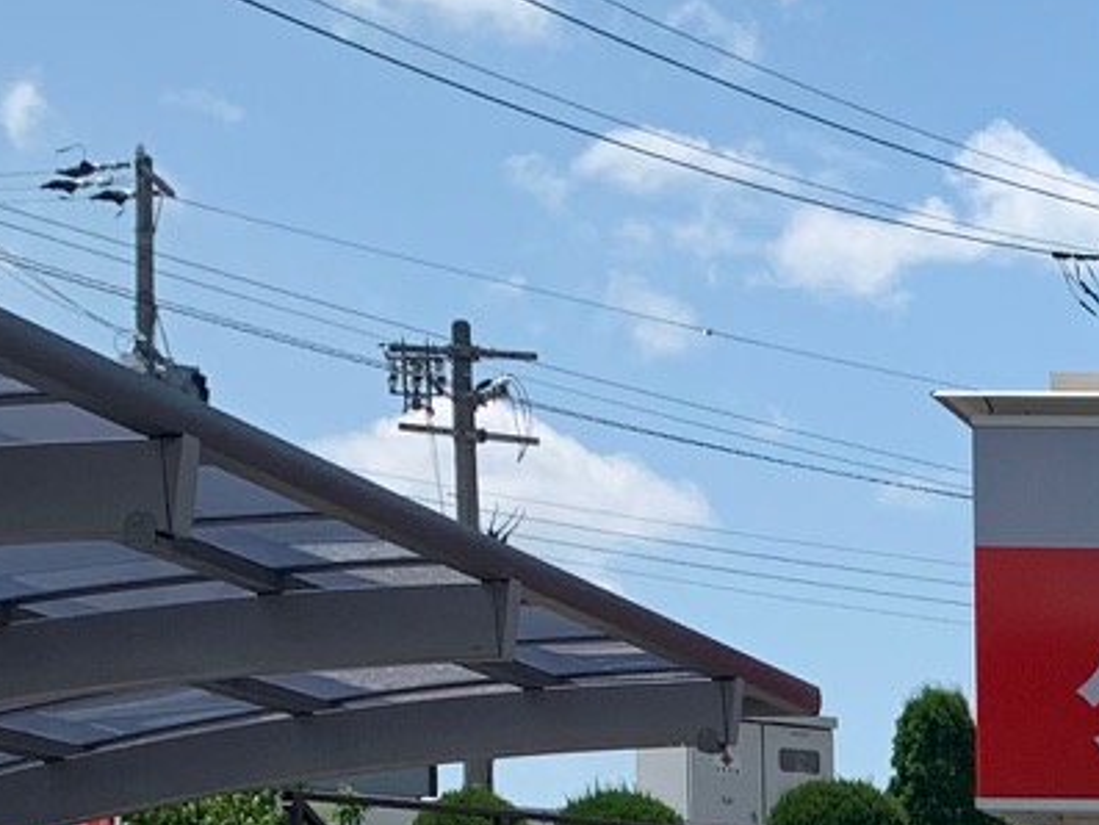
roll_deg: -0.1
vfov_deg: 10.6
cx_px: 1841
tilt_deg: -4.2
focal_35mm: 132
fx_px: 4192
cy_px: 1489
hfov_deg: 13.7
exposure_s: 1/2309
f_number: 1.8
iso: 25
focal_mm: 4.25
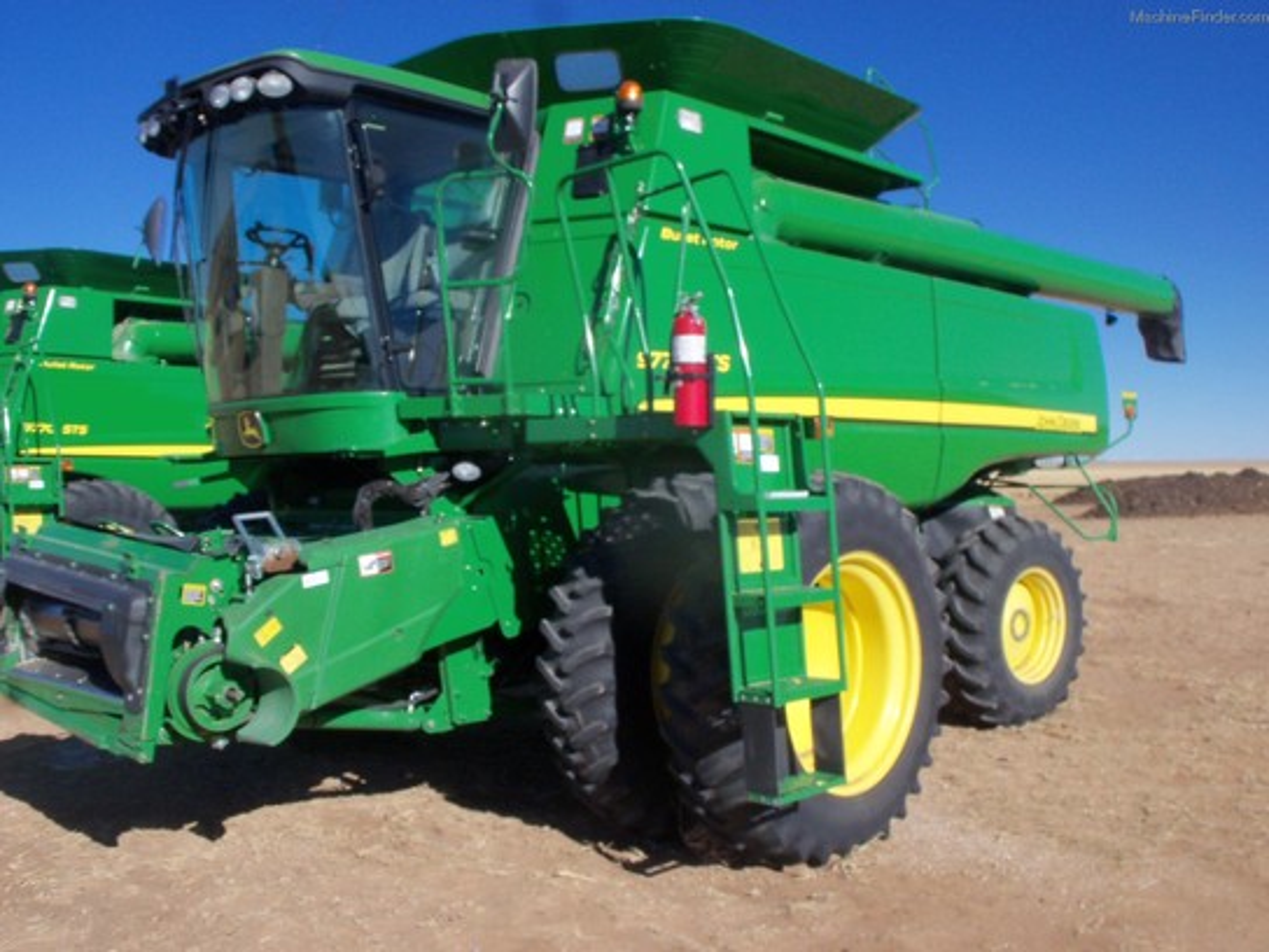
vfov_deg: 40.7
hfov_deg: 52.6
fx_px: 1283
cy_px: 476
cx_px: 634
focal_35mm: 35
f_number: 5.5
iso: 80
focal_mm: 6.3
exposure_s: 1/500
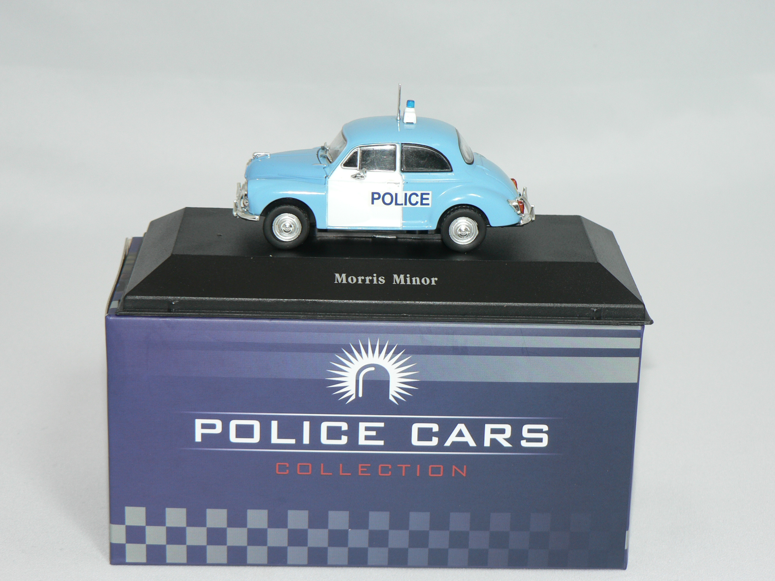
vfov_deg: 17.0
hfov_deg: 22.5
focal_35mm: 87
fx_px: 1948
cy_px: 290
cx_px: 388
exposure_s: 1/60
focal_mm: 14.5
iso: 80
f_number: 3.2
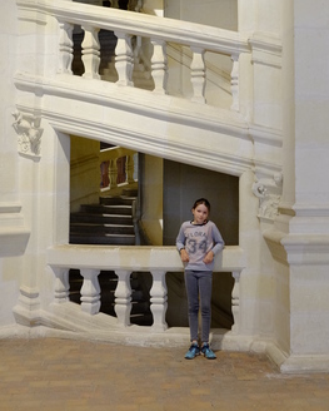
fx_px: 729
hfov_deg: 25.4
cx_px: 200
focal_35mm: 60
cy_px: 134
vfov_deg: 31.2
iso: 1600
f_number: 4
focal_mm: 23
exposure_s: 1/28
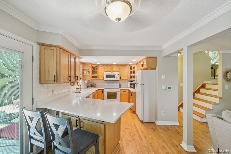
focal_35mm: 15
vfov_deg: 77.3
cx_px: 116
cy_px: 77
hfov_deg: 100.4
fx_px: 96
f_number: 8
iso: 800
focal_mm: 10
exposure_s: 1/6
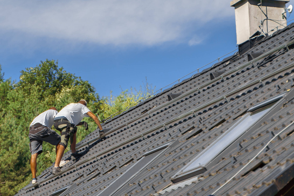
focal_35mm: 142
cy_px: 88
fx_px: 1160
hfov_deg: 14.4
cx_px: 134
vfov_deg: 9.7
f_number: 2.8
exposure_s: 1/8000
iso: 100
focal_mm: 75
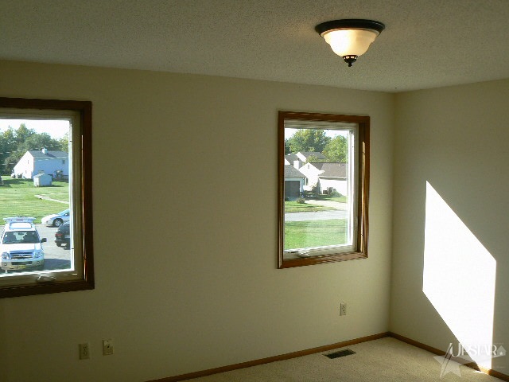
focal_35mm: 36
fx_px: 529
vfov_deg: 39.7
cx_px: 254
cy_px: 191
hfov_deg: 51.4
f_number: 4
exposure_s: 1/100
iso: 80
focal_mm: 6
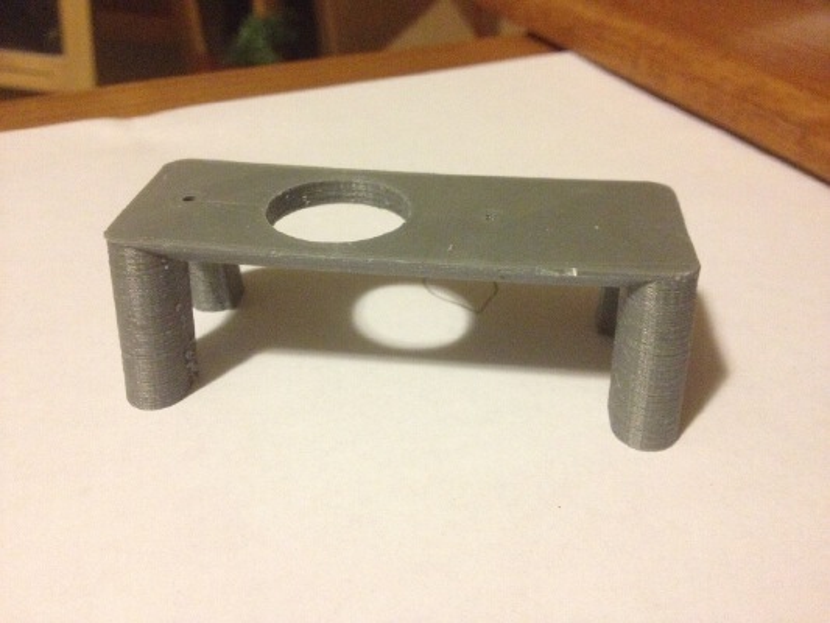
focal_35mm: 35
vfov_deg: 40.7
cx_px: 415
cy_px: 312
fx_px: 839
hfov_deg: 52.6
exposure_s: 1/15
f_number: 2.4
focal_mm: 4.28
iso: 640
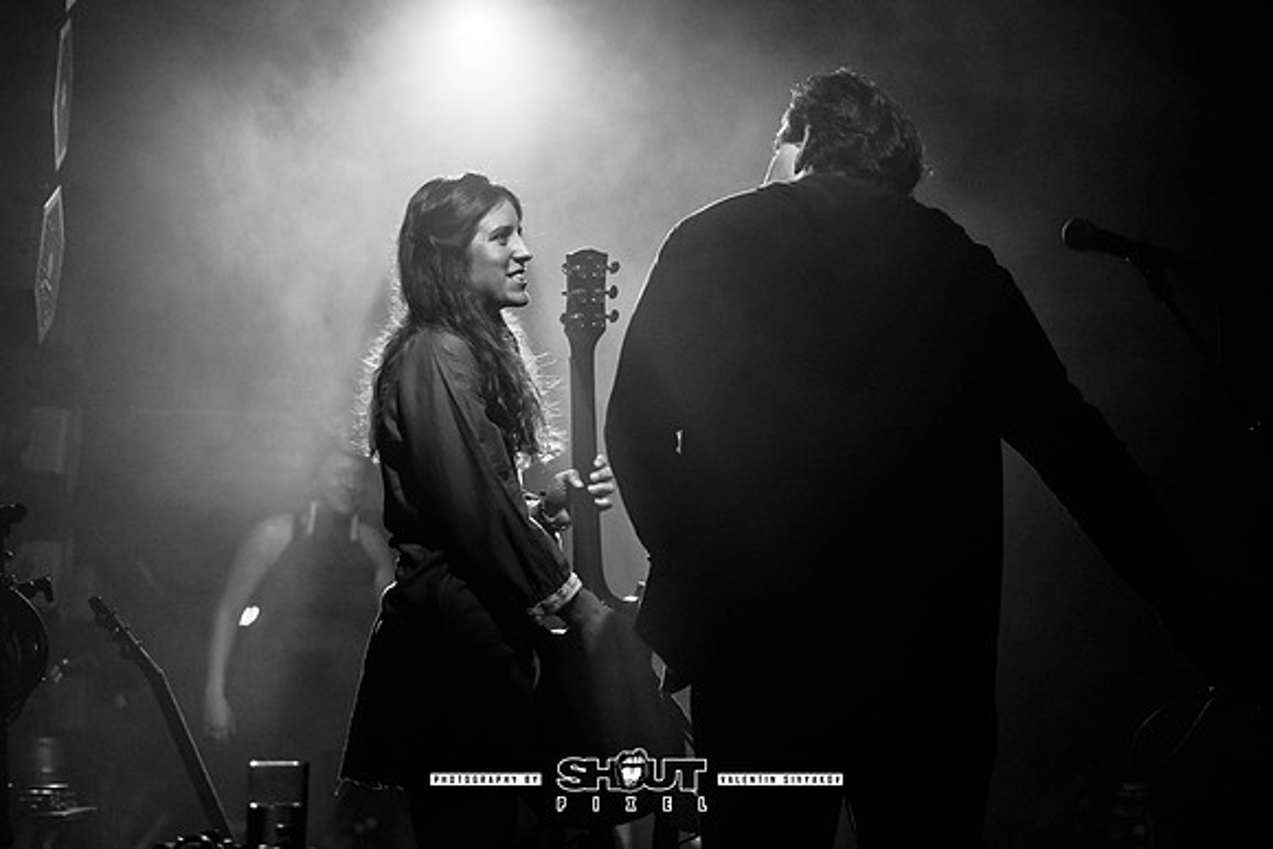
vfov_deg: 21.9
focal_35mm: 62
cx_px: 483
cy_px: 413
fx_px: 2195
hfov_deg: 32.2
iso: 400
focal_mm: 50
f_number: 2.2
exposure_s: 1/250
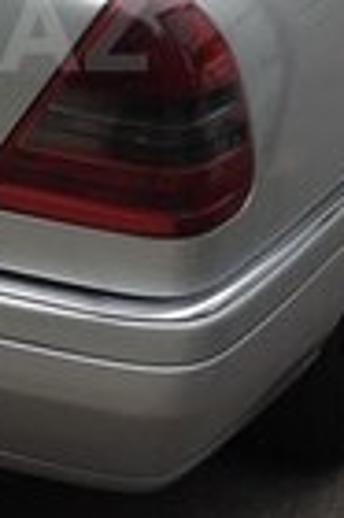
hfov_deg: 10.3
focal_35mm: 129
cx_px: -137
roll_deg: +0.0
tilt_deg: -18.3
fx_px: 1853
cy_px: 30
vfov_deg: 15.7
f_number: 2.4
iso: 50
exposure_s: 1/187
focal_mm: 4.28
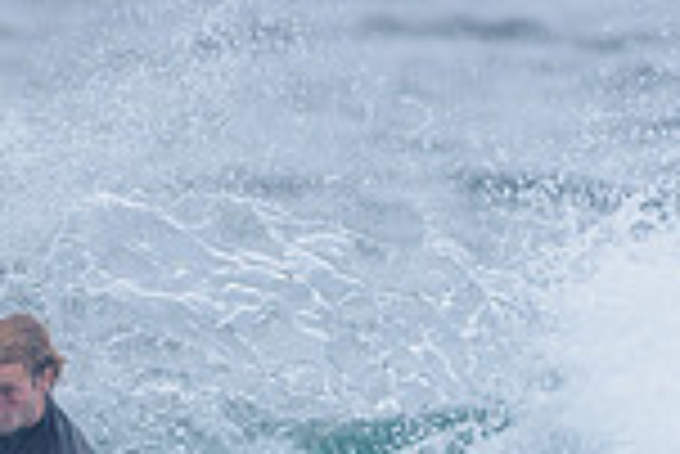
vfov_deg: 0.6
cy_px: 692
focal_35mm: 2357
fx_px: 44563
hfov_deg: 0.9
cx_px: -267
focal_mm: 500
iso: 160
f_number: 5.6
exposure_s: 1/2000
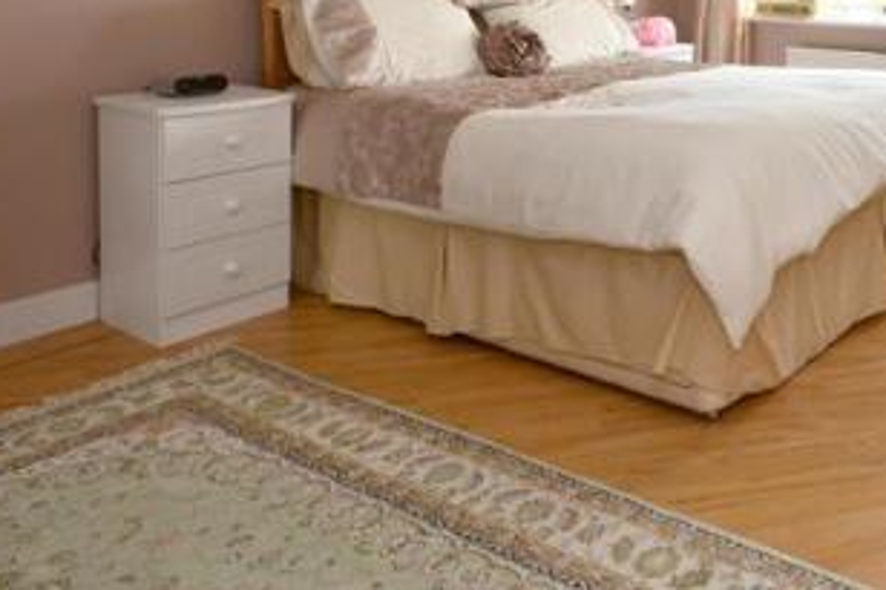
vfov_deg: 36.3
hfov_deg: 51.2
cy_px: -22
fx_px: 787
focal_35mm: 32
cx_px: 814
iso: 200
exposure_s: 1/20
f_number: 11
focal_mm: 10
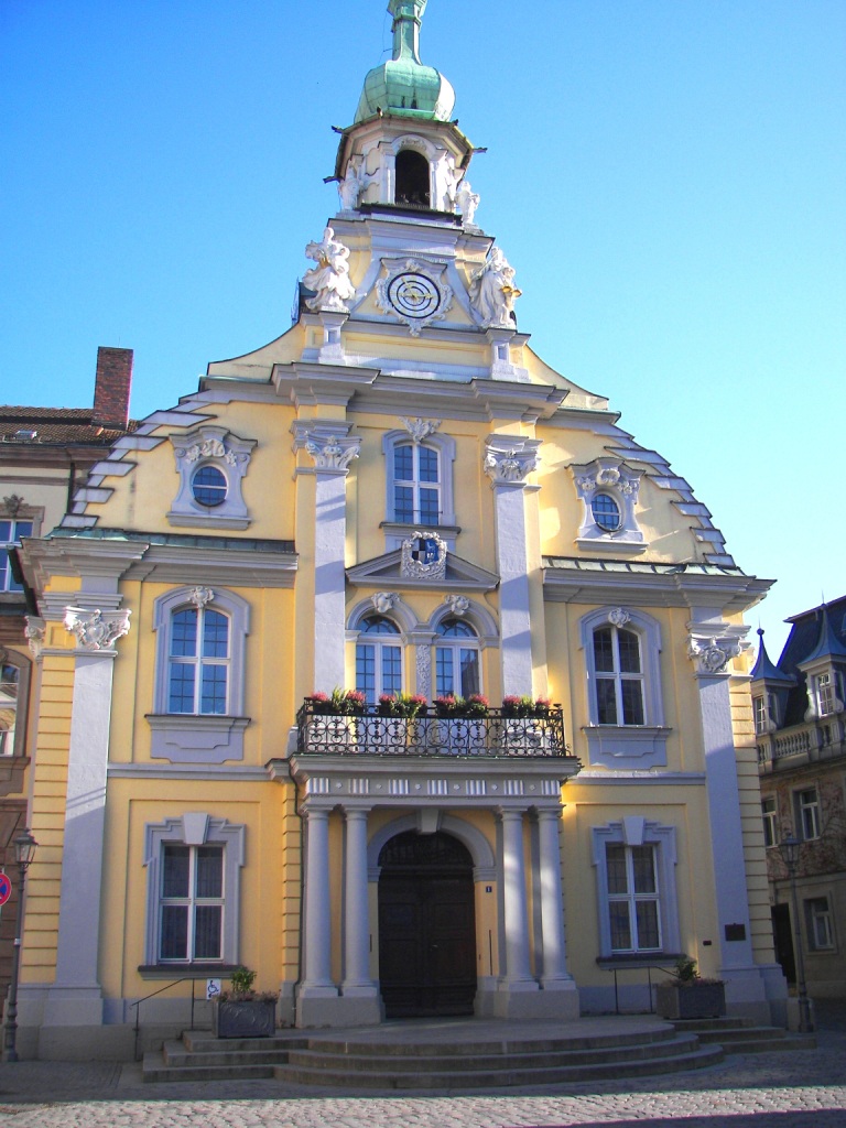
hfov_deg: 38.7
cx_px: 423
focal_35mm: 37
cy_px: 564
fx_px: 1206
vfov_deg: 50.1
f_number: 2.8
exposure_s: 1/640
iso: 64
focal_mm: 6.1
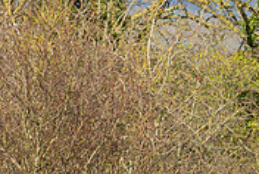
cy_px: 131
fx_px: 27068
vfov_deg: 0.4
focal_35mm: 3756
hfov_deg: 0.5
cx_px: -158
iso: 320
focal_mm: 400
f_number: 5.6
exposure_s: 1/2500
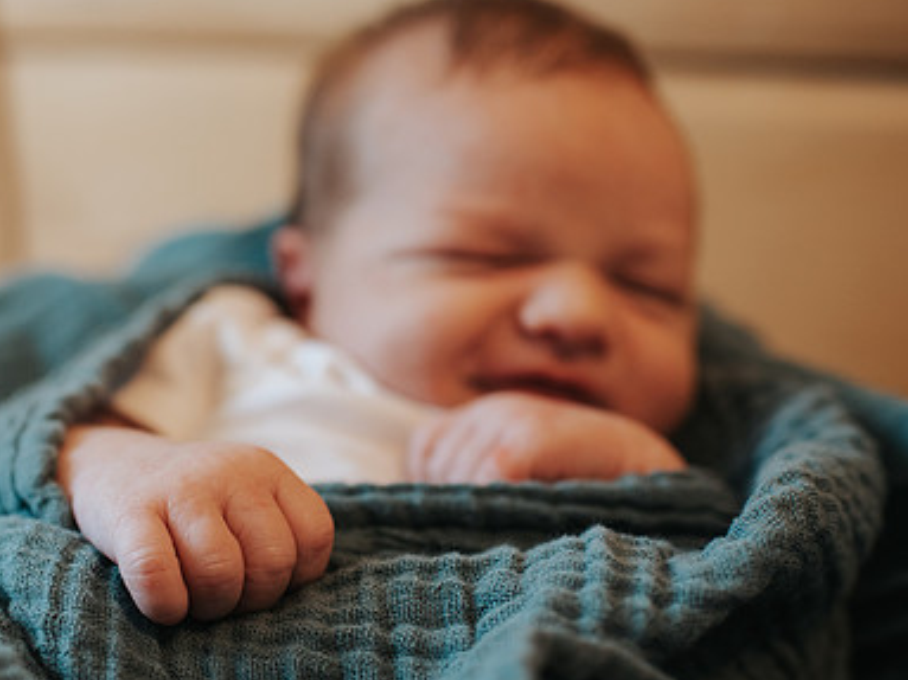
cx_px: 239
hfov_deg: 36.7
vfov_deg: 28.4
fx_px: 1337
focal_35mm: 51
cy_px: 442
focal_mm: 35
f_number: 2.8
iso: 1000
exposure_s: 1/250
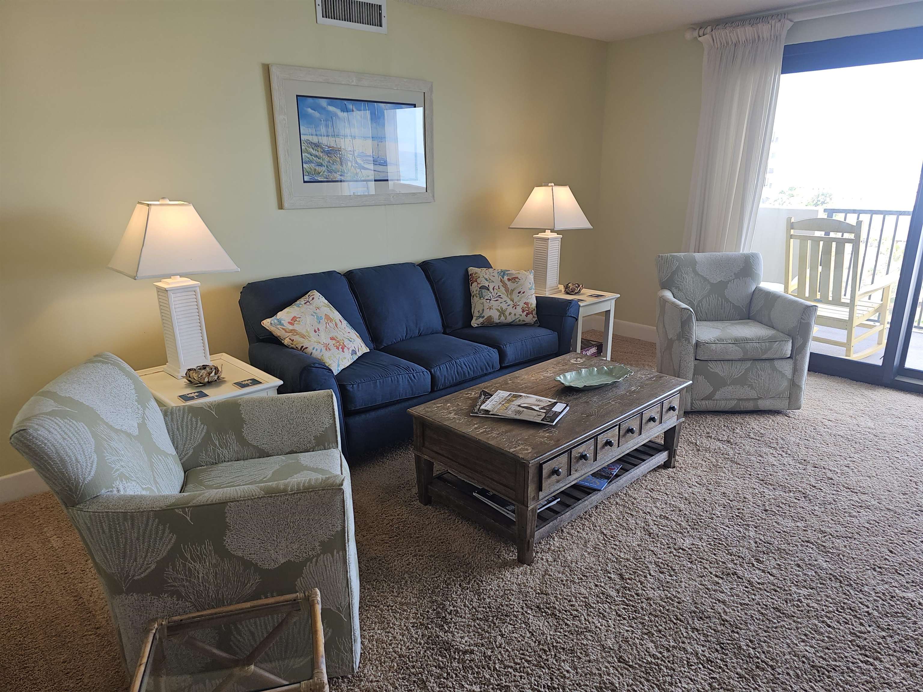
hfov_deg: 73.9
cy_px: 346
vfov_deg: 58.9
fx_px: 613
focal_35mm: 23
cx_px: 462
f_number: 1.7
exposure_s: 1/60
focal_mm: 6.3
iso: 32
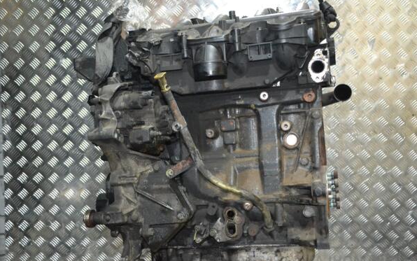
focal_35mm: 40
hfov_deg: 49.3
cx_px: 208
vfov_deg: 32.0
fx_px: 455
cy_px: 139
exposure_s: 1/60
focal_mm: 26
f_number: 4.2
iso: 3200
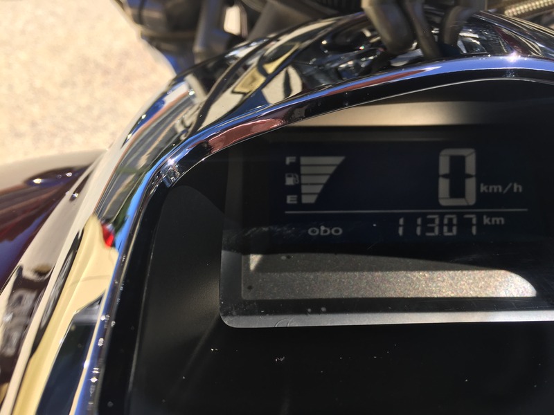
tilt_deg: -41.2
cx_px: 277
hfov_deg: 61.7
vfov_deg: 48.2
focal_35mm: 29
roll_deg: -16.9
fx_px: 464
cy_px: 208
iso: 32
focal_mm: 4.15
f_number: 2.2
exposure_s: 1/1319
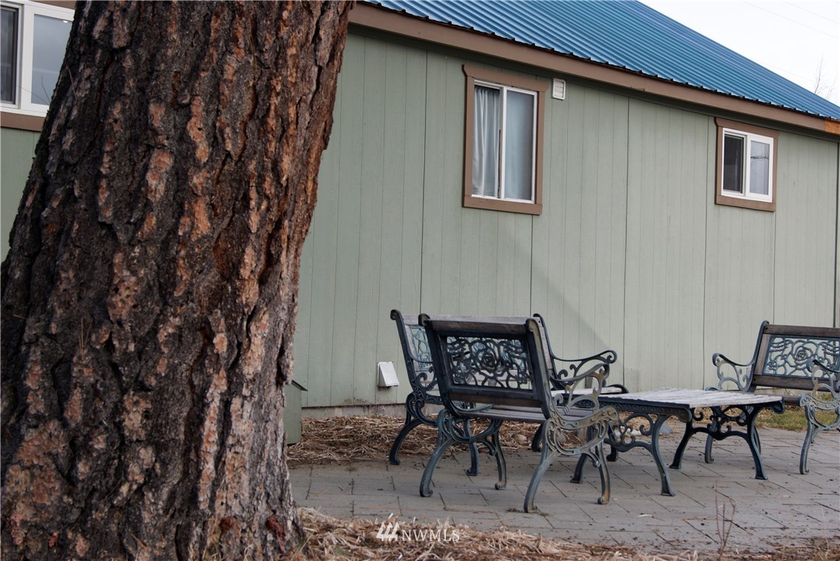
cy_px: 280
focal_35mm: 60
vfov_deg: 22.7
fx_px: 1401
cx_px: 420
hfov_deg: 33.4
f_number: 8
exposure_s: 1/100
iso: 100
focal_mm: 40
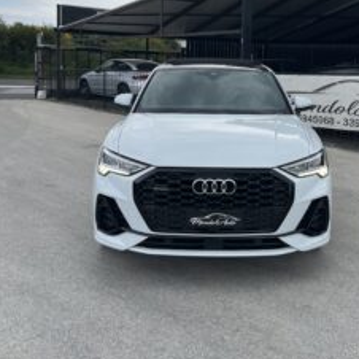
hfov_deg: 43.6
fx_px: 446
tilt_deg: -2.9
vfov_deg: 42.9
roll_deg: +0.9
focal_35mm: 38
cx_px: 218
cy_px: 106
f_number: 1.6
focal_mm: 5.1
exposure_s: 1/1458
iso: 50
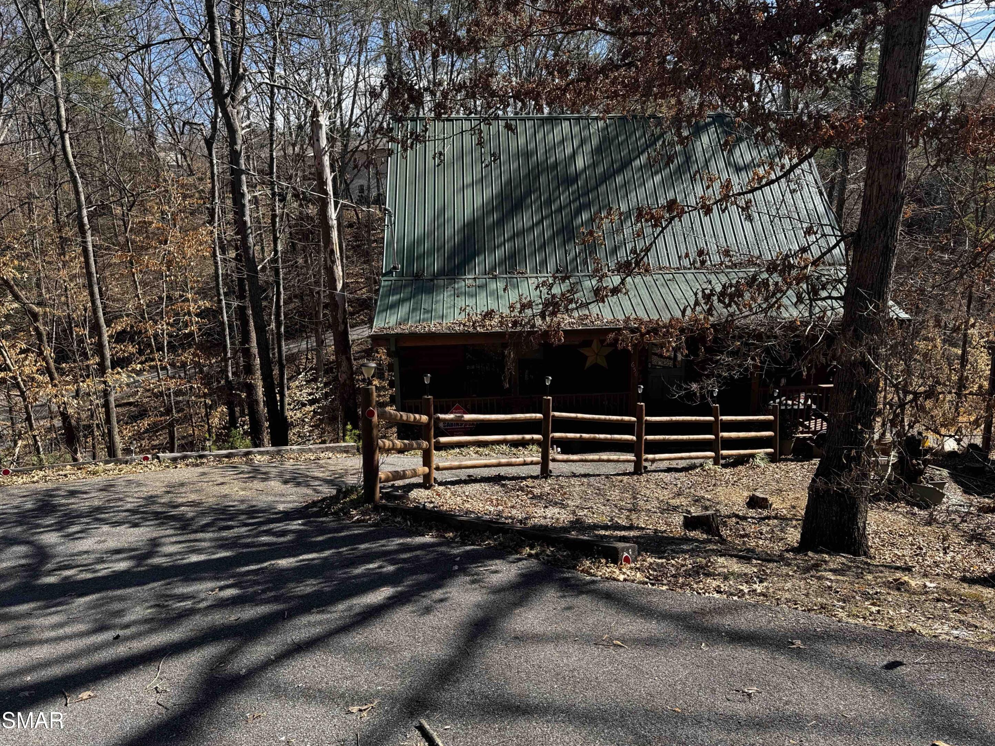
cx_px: 501
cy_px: 367
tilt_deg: -13.0
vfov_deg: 54.9
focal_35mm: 25
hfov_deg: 69.4
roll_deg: +0.4
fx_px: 719
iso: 80
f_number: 1.78
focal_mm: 6.76
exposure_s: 1/1366
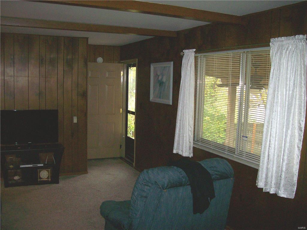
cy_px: 115
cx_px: 154
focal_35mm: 36
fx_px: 319
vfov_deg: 39.6
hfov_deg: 51.4
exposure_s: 1/64
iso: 140
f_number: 2.7
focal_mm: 6
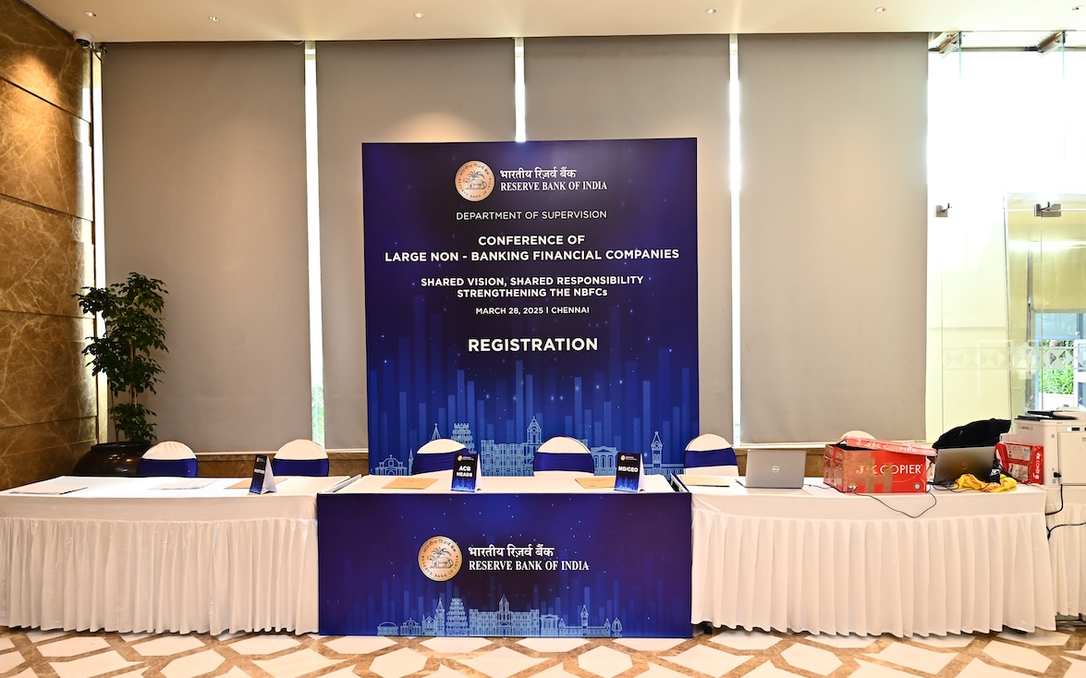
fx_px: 740
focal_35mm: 25
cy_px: 361
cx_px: 551
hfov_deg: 72.6
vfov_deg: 49.2
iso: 800
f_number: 4
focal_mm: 24
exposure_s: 1/160
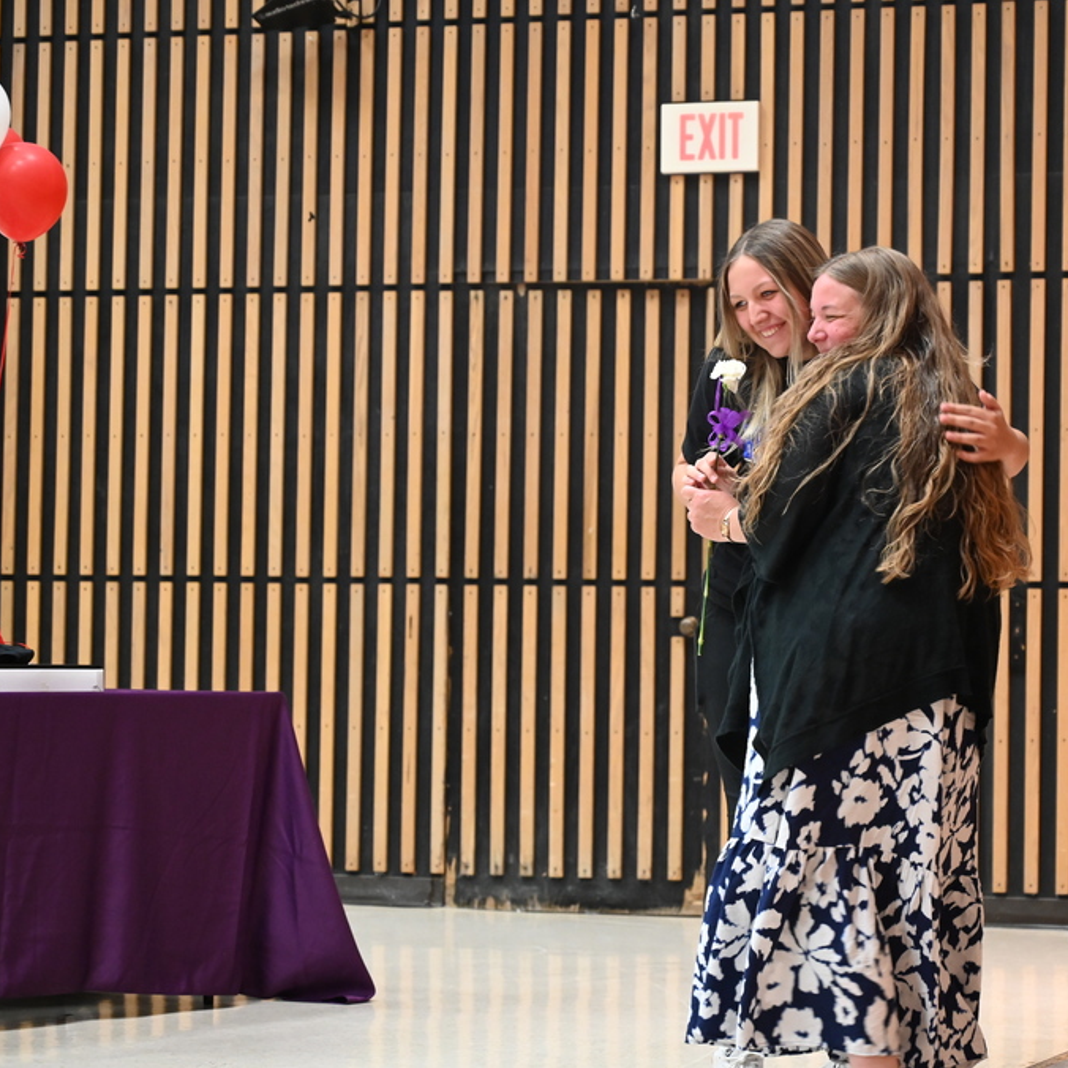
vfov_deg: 19.3
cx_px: 703
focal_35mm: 90
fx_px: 3142
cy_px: 535
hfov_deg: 19.2
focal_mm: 70
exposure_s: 1/100
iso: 3200
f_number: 4
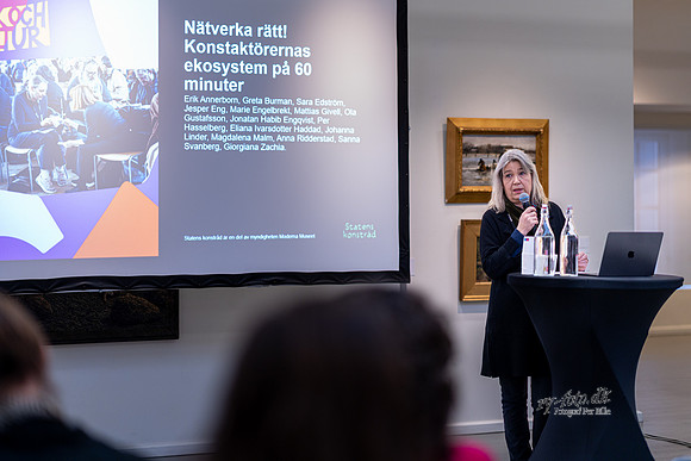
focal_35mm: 85
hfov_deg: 23.9
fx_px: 1632
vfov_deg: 16.1
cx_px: 346
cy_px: 230
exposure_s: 1/200
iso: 800
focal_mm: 85
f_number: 1.6
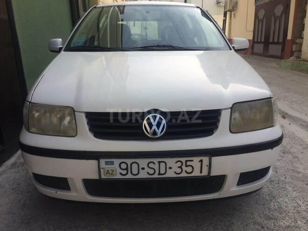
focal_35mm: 29
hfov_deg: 61.7
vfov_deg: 48.2
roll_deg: +1.4
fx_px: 258
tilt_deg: -16.7
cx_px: 154
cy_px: 116
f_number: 2.2
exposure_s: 1/1244
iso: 32
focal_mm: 4.15
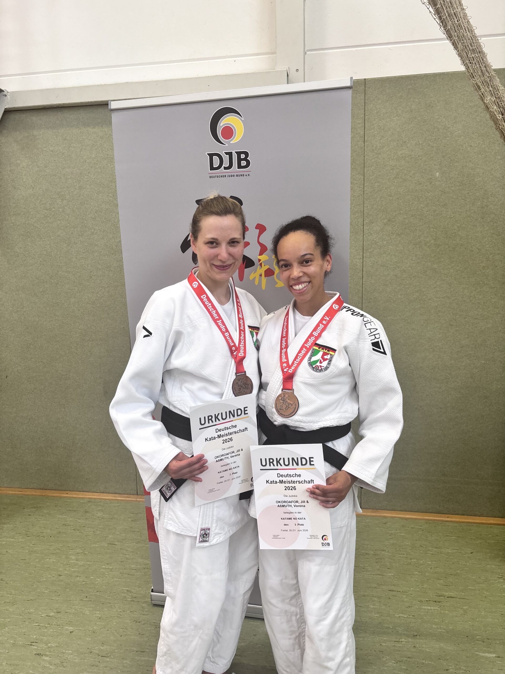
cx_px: 252
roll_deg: +0.4
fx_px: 506
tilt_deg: -7.1
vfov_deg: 67.3
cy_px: 337
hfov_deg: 53.1
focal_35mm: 26
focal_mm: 5.96
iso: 125
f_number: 1.6
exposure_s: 1/121
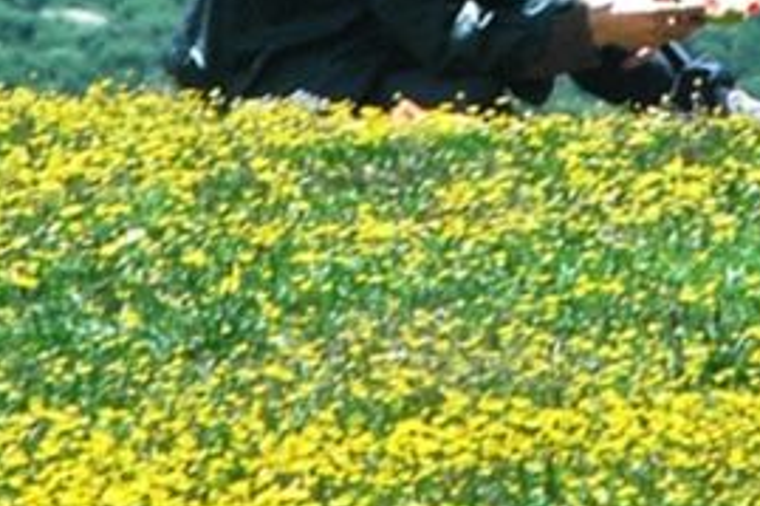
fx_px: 32912
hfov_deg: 1.3
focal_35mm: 1560
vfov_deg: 0.9
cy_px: -155
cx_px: 523
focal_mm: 200
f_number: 16
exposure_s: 1/40
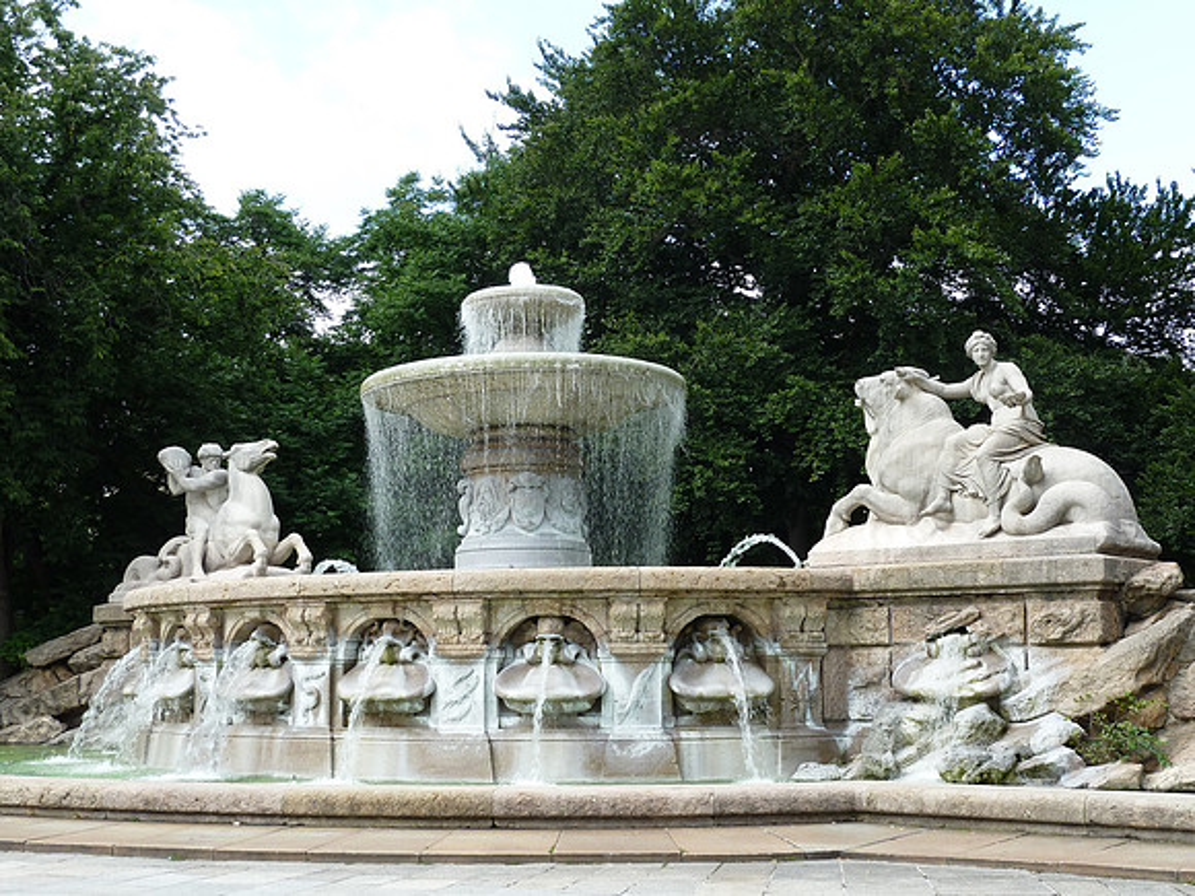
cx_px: 598
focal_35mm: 48
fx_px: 1657
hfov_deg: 39.7
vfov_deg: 30.3
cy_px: 448
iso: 80
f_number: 4
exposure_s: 1/125
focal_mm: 7.9
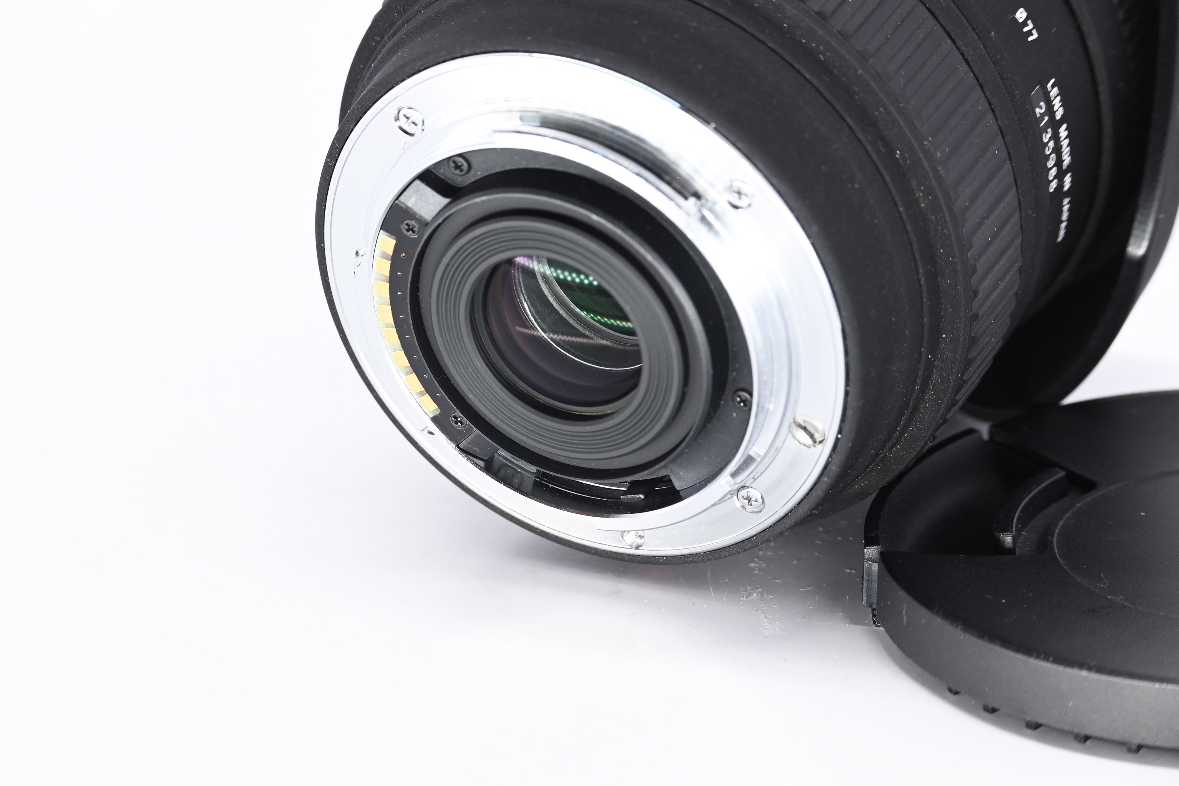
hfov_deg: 11.9
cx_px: 590
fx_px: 5633
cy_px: 393
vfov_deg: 8.0
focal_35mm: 172
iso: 500
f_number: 9
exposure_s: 1/125
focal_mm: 115
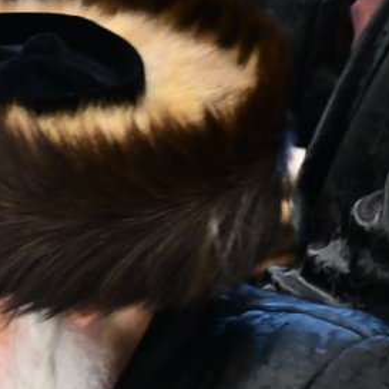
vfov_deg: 2.4
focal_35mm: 740
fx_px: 9408
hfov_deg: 2.4
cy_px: 226
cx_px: -237
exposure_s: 1/80
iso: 3200
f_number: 5.6
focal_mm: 170
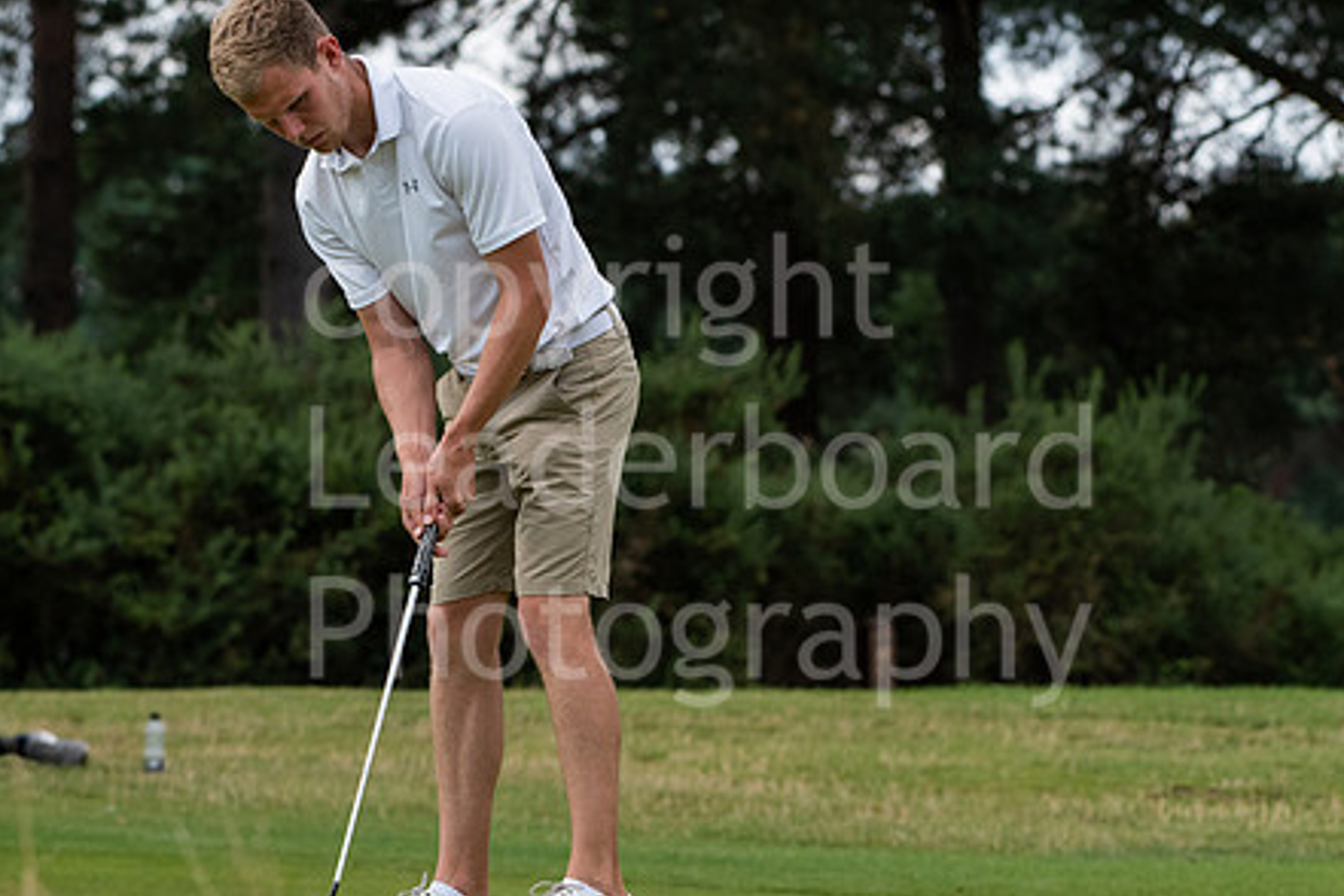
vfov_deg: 3.5
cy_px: 486
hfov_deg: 5.2
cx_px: 704
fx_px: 14746
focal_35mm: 395
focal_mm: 200
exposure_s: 1/1000
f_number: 6.3
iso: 800
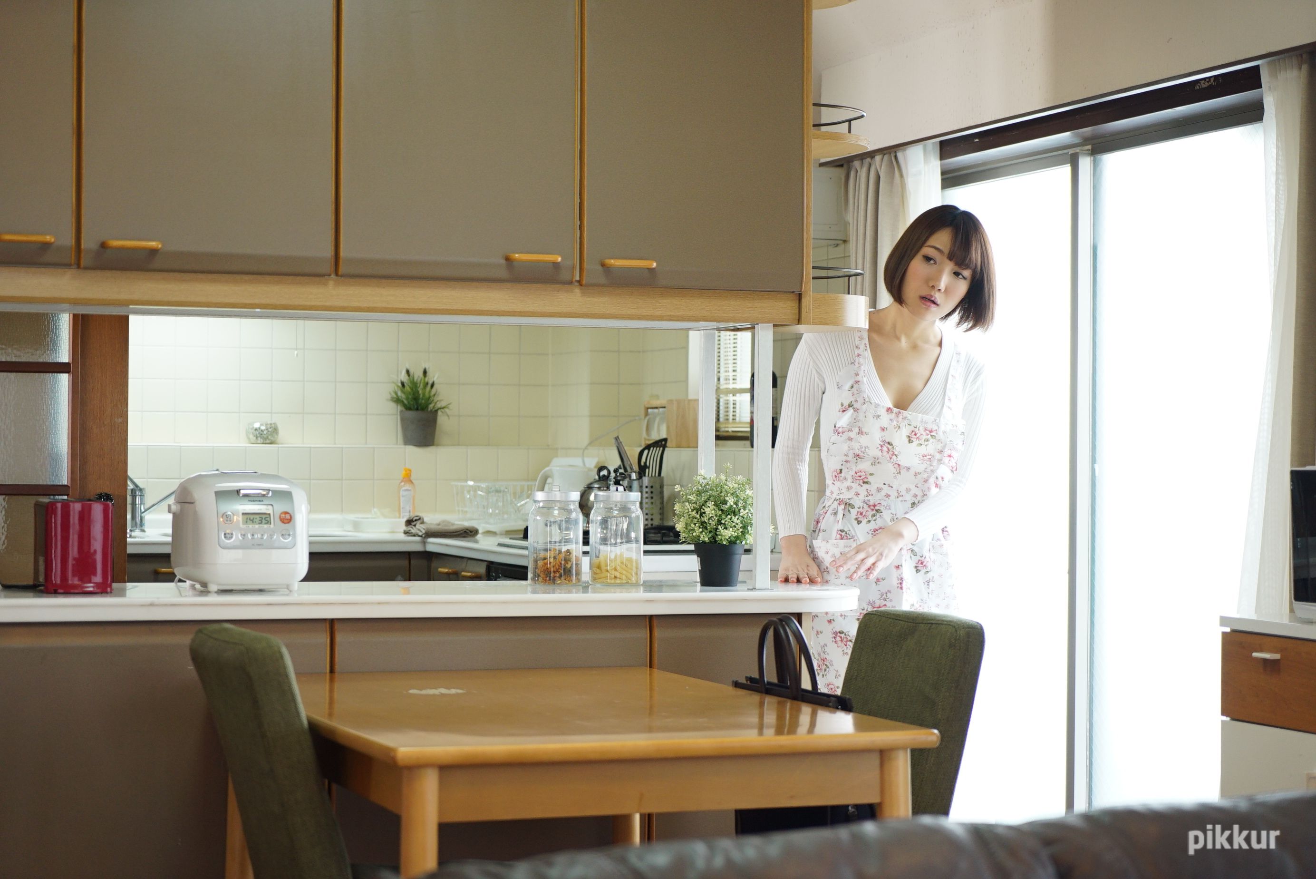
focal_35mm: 70
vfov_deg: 19.5
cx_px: 658
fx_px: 2560
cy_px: 440
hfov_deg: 28.8
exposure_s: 1/100
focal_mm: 70
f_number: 4
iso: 1000
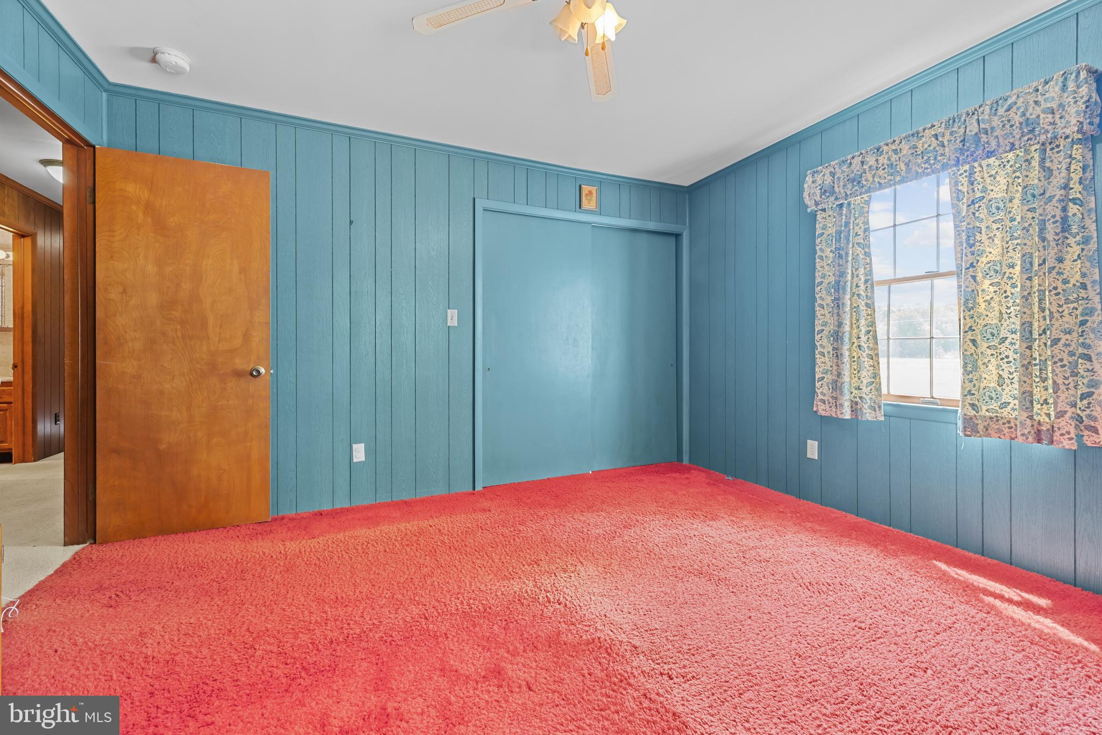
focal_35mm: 15
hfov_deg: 100.4
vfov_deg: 77.3
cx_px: 551
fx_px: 459
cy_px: 368
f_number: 7.1
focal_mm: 10
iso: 200
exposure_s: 4
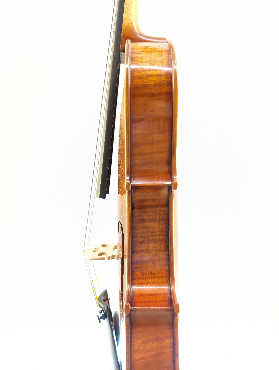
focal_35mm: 25
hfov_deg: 55.0
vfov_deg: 69.3
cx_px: 145
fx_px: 268
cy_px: 184
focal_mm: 6.9
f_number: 1.68
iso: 91
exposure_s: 1/24
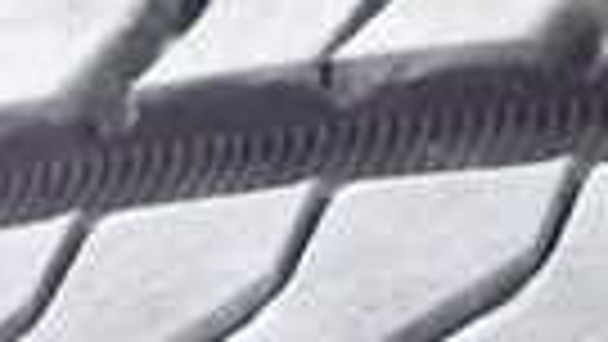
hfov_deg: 13.7
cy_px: 850
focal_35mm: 145
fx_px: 2338
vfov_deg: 7.7
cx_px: 986
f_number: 2.3
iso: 800
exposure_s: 1/125
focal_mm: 5.5
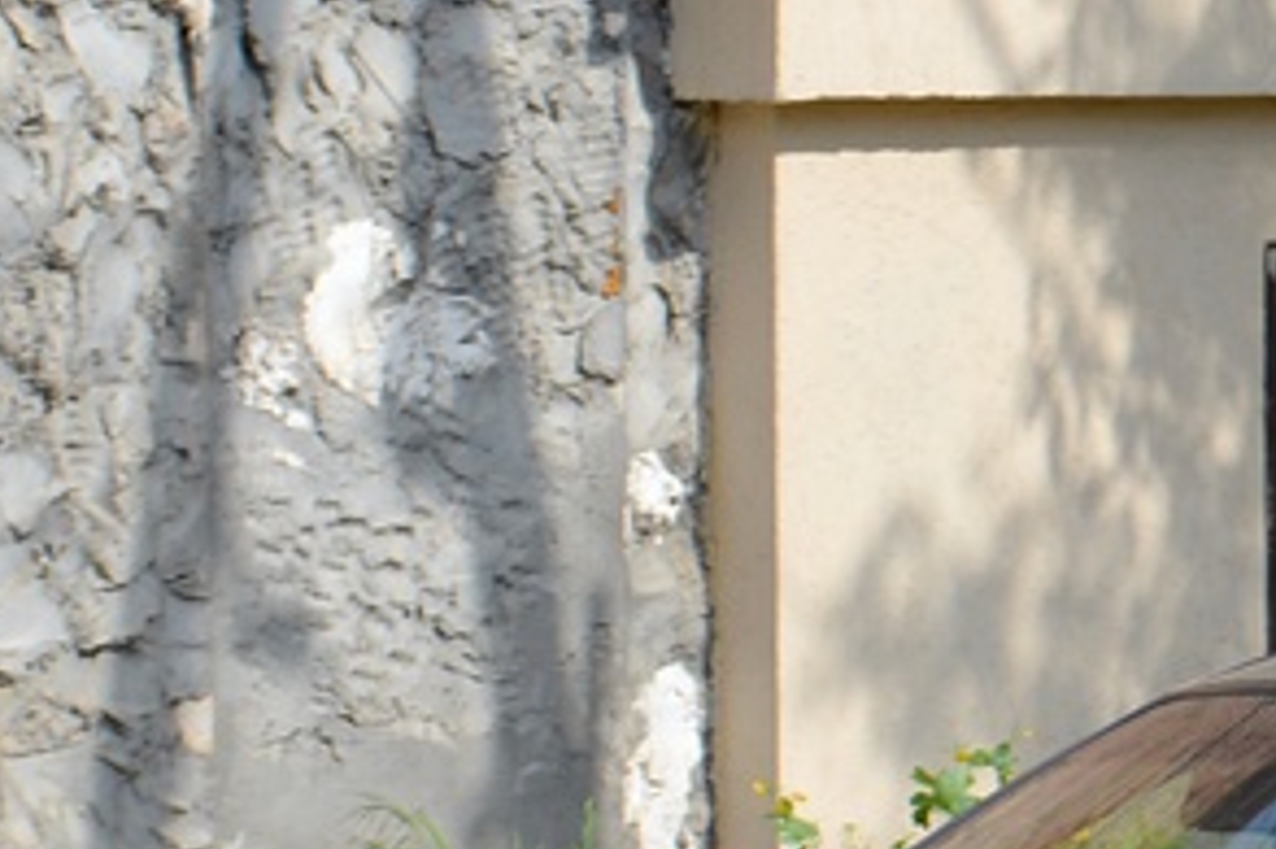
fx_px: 11300
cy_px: 897
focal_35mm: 319
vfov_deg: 4.3
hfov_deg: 6.4
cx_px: 1472
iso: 125
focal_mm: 52
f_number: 8
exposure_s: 1/250
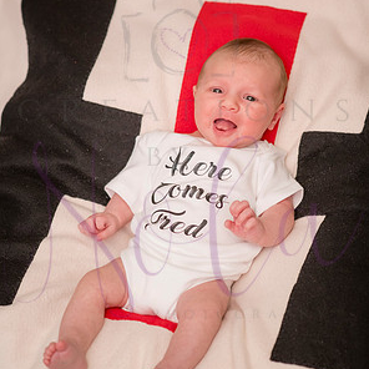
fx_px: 1327
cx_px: 184
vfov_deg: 15.8
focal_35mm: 110
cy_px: 155
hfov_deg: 15.8
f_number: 4
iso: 800
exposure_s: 1/250
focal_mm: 85
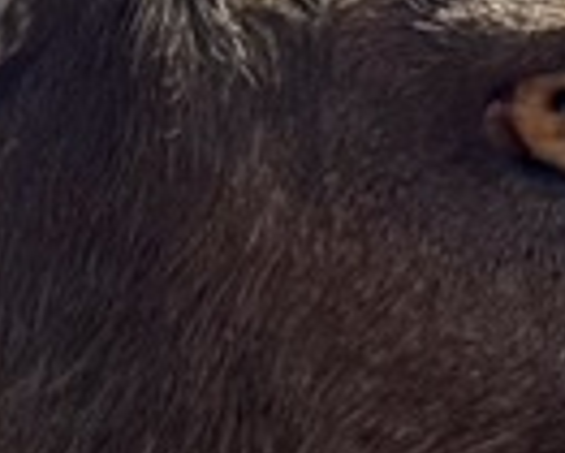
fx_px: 3062
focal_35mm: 183
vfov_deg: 8.4
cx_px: -203
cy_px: 548
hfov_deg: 10.3
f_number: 1.78
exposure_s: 1/2252
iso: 80
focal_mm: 6.76
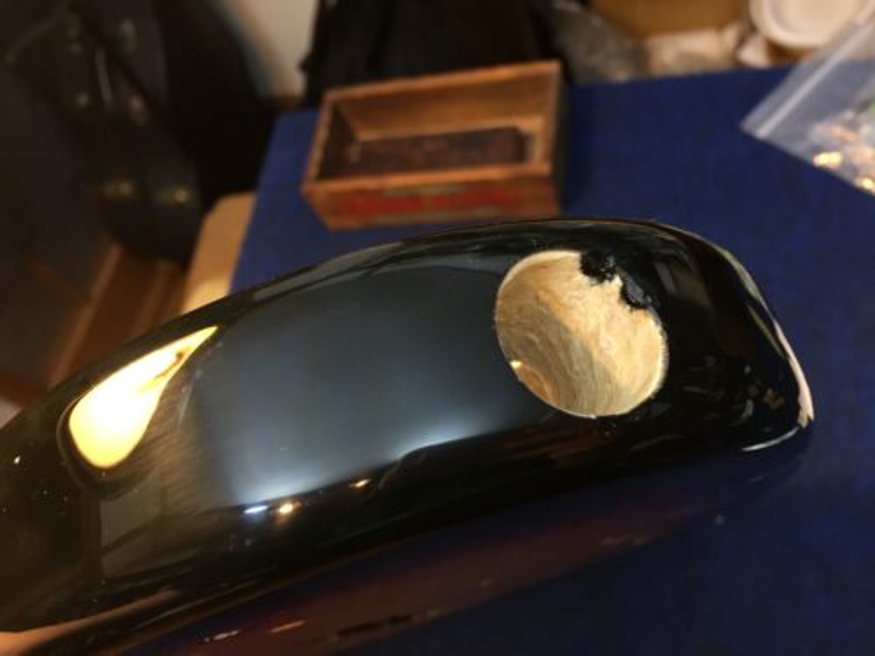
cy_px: 328
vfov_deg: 48.2
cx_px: 438
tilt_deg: -56.5
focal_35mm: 29
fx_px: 733
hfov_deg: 61.7
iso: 125
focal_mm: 4.15
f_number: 2.2
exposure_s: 1/33
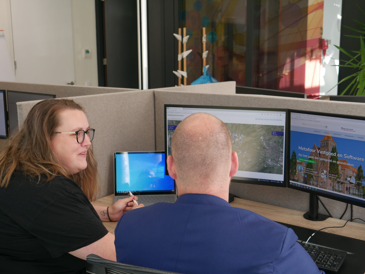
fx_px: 485
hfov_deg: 41.2
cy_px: 137
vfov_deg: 31.5
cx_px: 182
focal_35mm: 46
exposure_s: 1/60
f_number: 5.1
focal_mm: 23
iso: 320
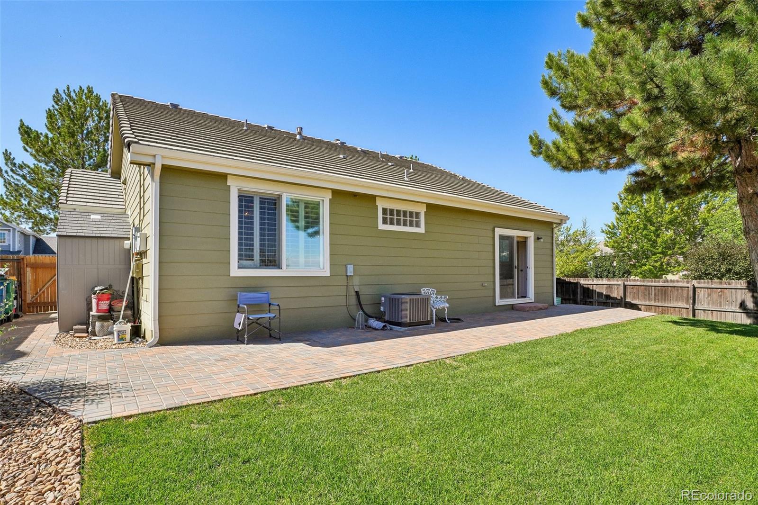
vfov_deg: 72.0
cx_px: 379
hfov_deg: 95.0
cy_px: 252
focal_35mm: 16
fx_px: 347
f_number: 8
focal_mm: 11
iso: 100
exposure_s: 1/350
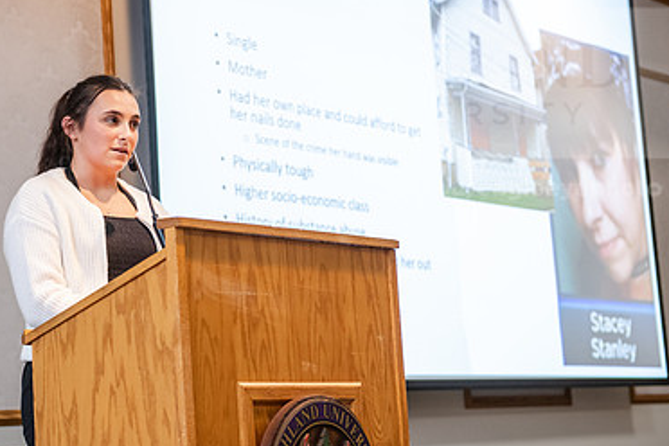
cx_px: 167
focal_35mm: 81
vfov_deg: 16.9
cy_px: 226
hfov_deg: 24.8
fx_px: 1505
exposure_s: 1/200
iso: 1600
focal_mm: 52
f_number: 3.2
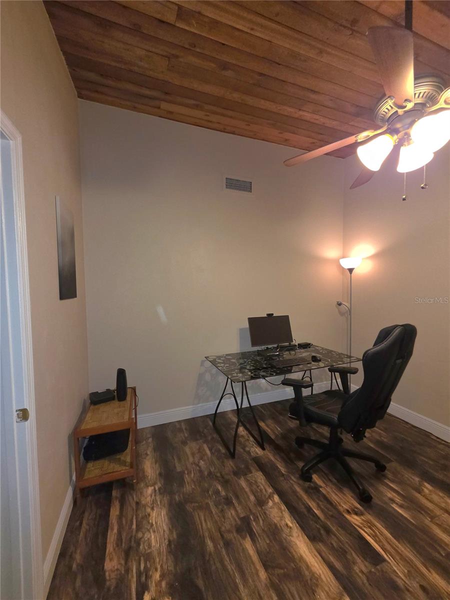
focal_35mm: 13
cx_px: 225
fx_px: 225
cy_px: 300
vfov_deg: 106.2
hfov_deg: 89.9
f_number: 1.9
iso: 160
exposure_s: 1/60.2
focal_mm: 2.2
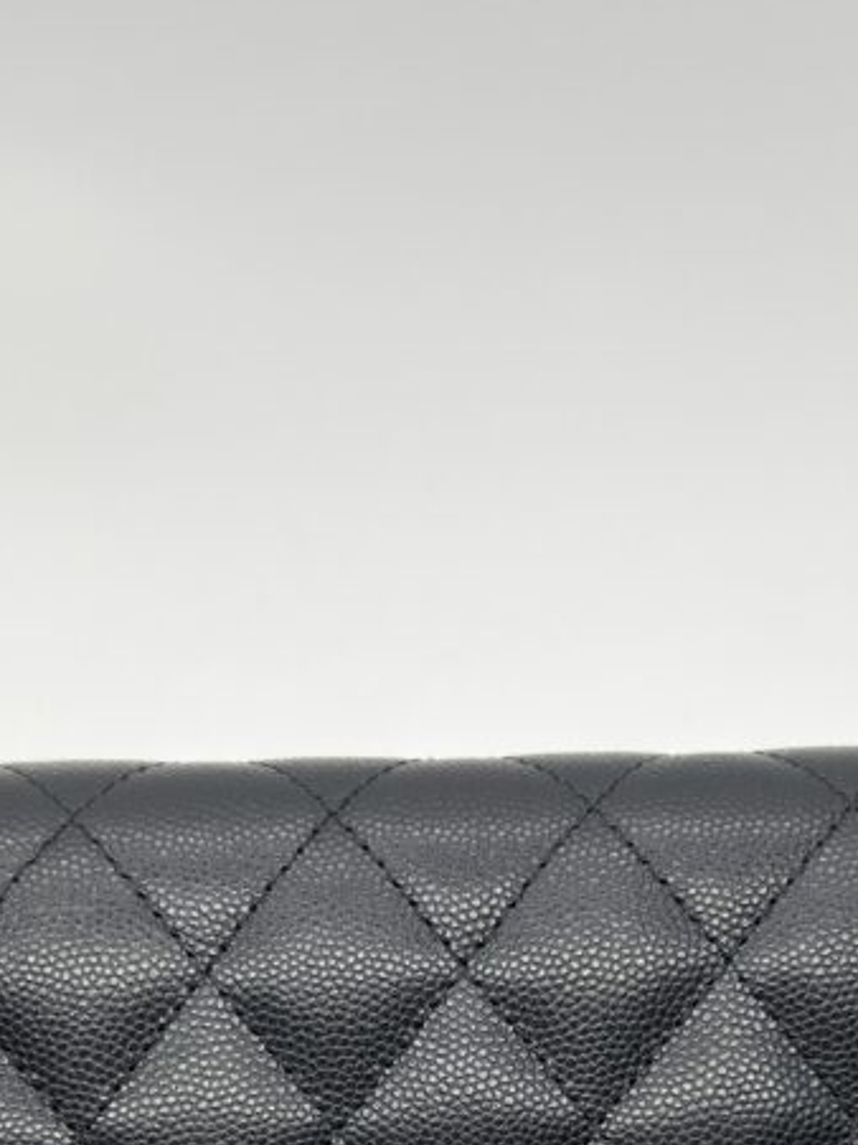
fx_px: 1951
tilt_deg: -52.6
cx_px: 439
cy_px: 1264
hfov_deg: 24.8
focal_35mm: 59
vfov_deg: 29.4
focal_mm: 5.7
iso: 40
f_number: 1.5
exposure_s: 1/181
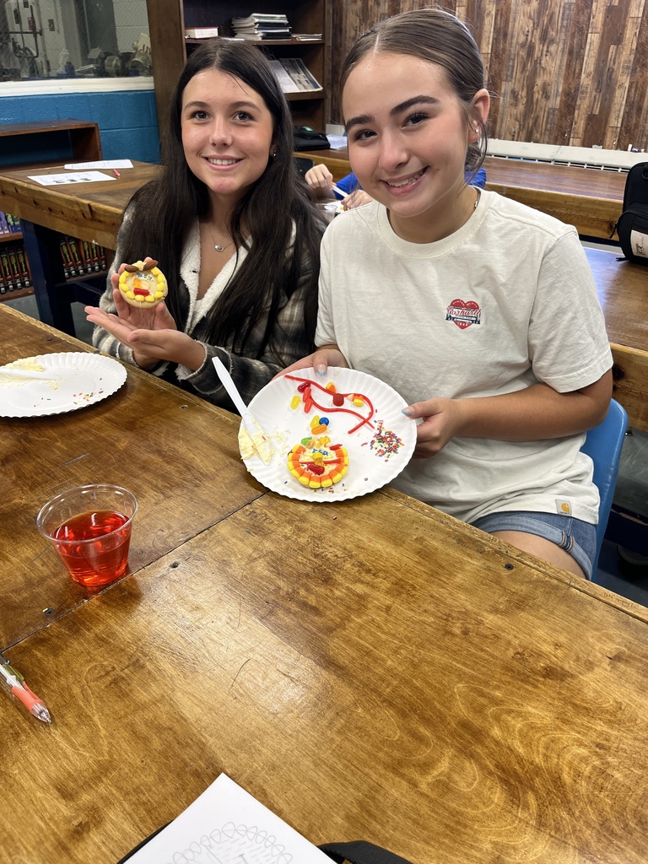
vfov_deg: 67.3
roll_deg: -0.4
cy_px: 432
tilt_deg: -31.0
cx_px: 324
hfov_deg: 53.1
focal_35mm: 26
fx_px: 649
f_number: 1.6
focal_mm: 5.1
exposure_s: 1/100
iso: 100
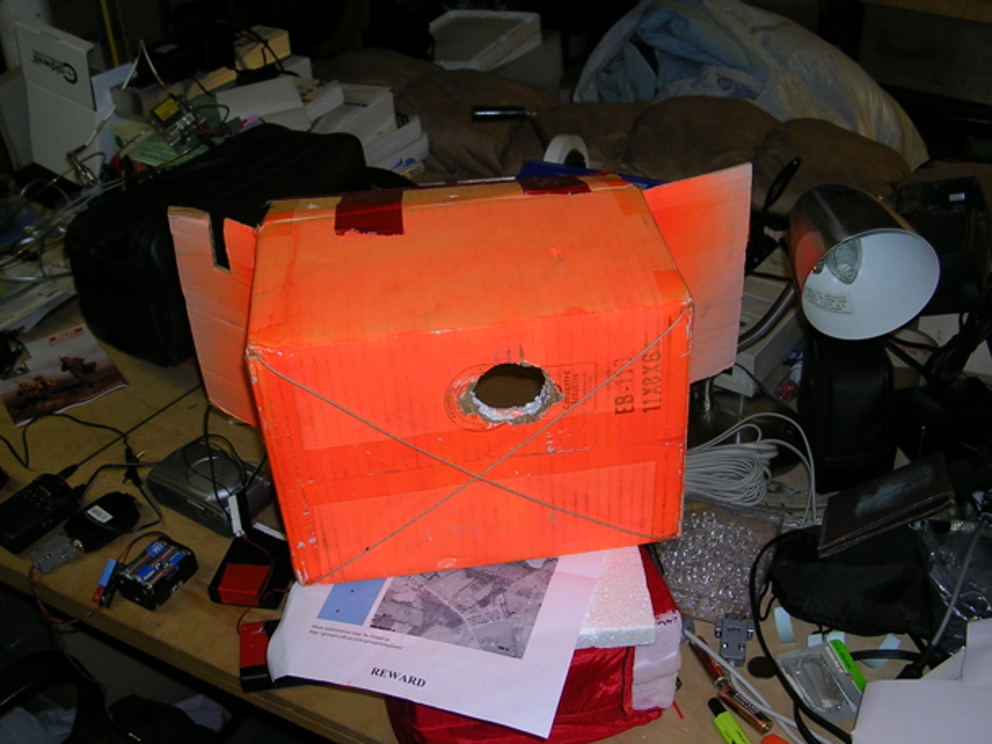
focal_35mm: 40
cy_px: 379
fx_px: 1146
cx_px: 493
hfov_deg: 46.8
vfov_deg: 36.0
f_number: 2.8
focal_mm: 5.8
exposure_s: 1/60.1
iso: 50
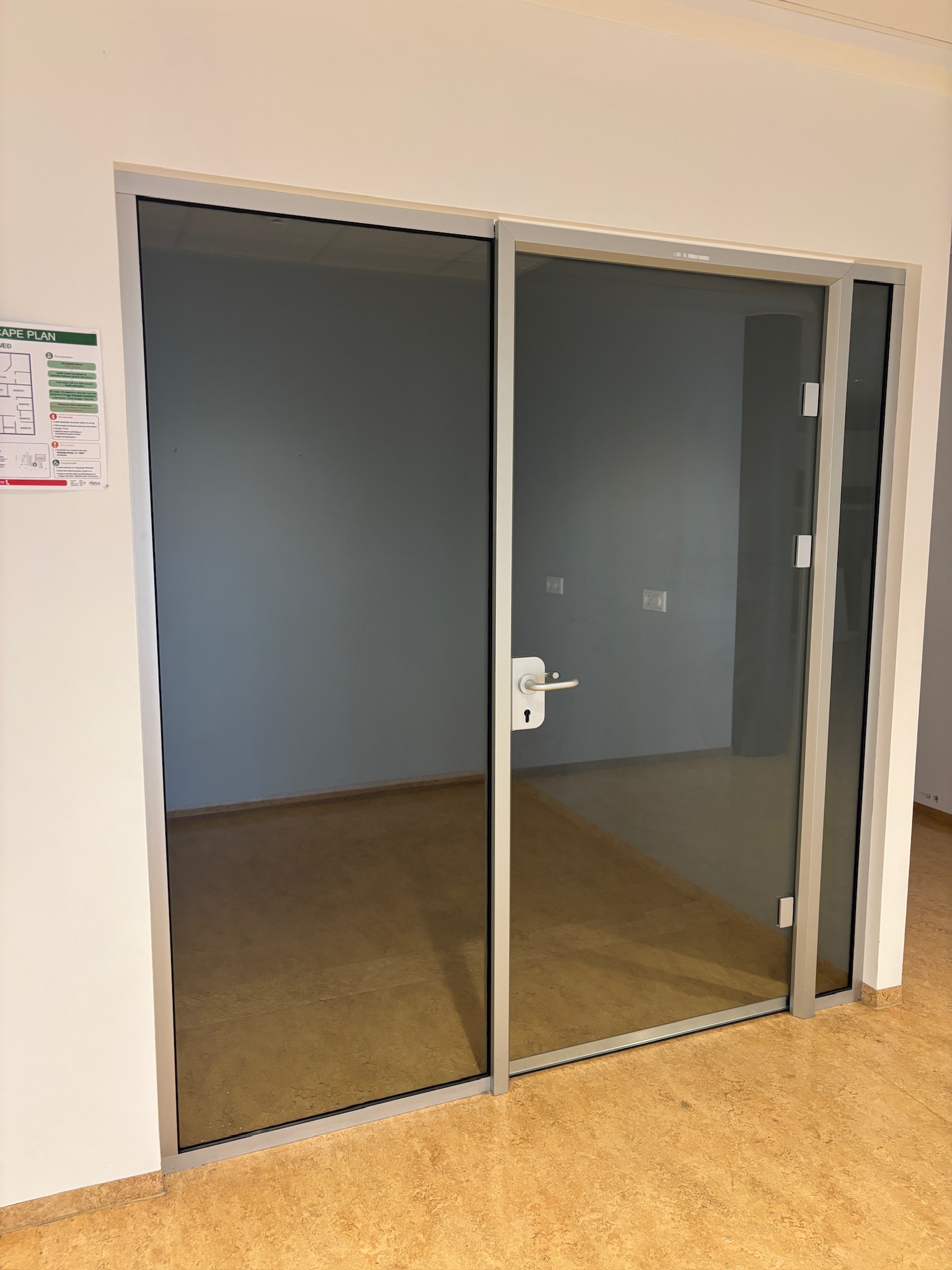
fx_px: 953
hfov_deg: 53.1
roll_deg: -0.8
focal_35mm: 26
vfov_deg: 67.3
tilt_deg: -8.8
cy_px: 635
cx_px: 476
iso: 200
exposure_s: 1/60
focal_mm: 5.96
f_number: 1.6
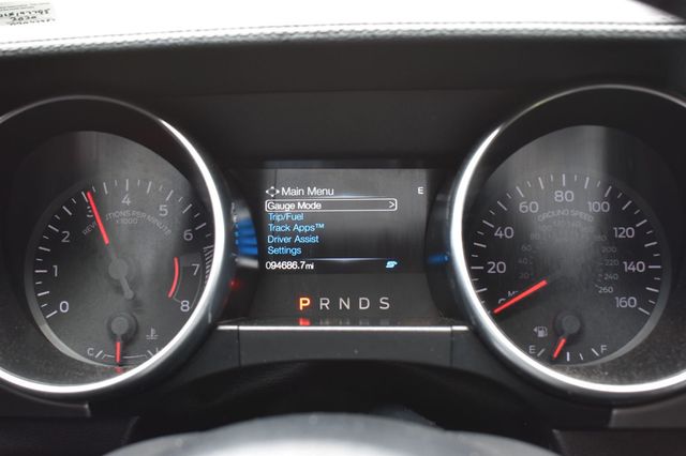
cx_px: 343
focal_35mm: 44
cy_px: 228
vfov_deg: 30.8
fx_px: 828
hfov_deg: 45.0
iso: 500
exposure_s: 1/15
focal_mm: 29
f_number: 6.3
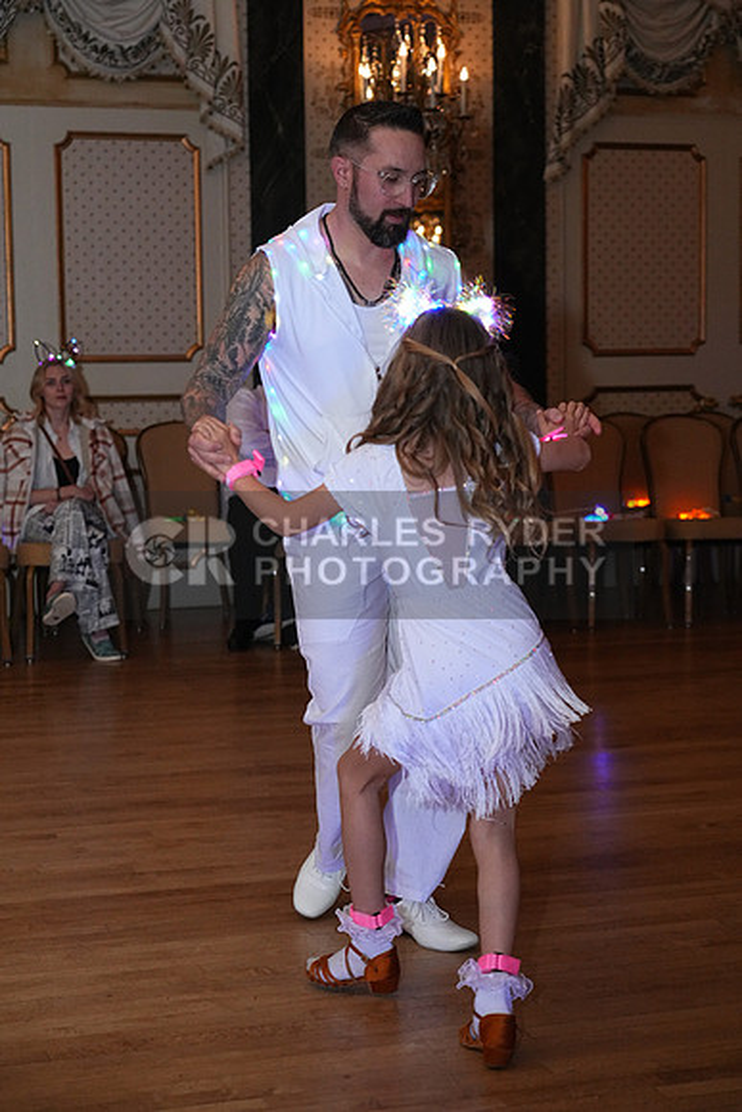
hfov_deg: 22.3
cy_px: 556
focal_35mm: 61
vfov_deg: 32.9
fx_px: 1885
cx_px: 371
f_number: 4
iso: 5000
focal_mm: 61
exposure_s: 1/200
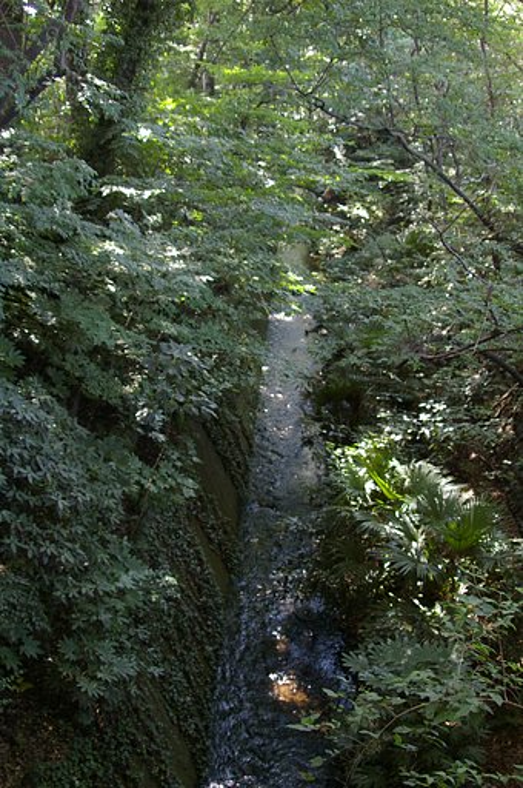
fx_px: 918
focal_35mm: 42
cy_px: 394
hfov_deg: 31.8
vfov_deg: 46.5
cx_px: 262
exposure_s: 1/40
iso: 400
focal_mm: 28
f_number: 3.5
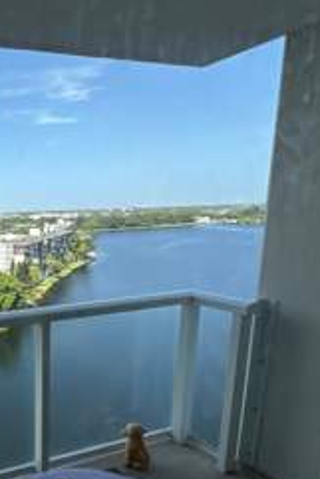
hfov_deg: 36.4
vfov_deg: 63.0
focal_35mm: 29
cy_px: 288
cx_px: -50
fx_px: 386
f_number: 2.2
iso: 50
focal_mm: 2.22
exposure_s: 1/1575
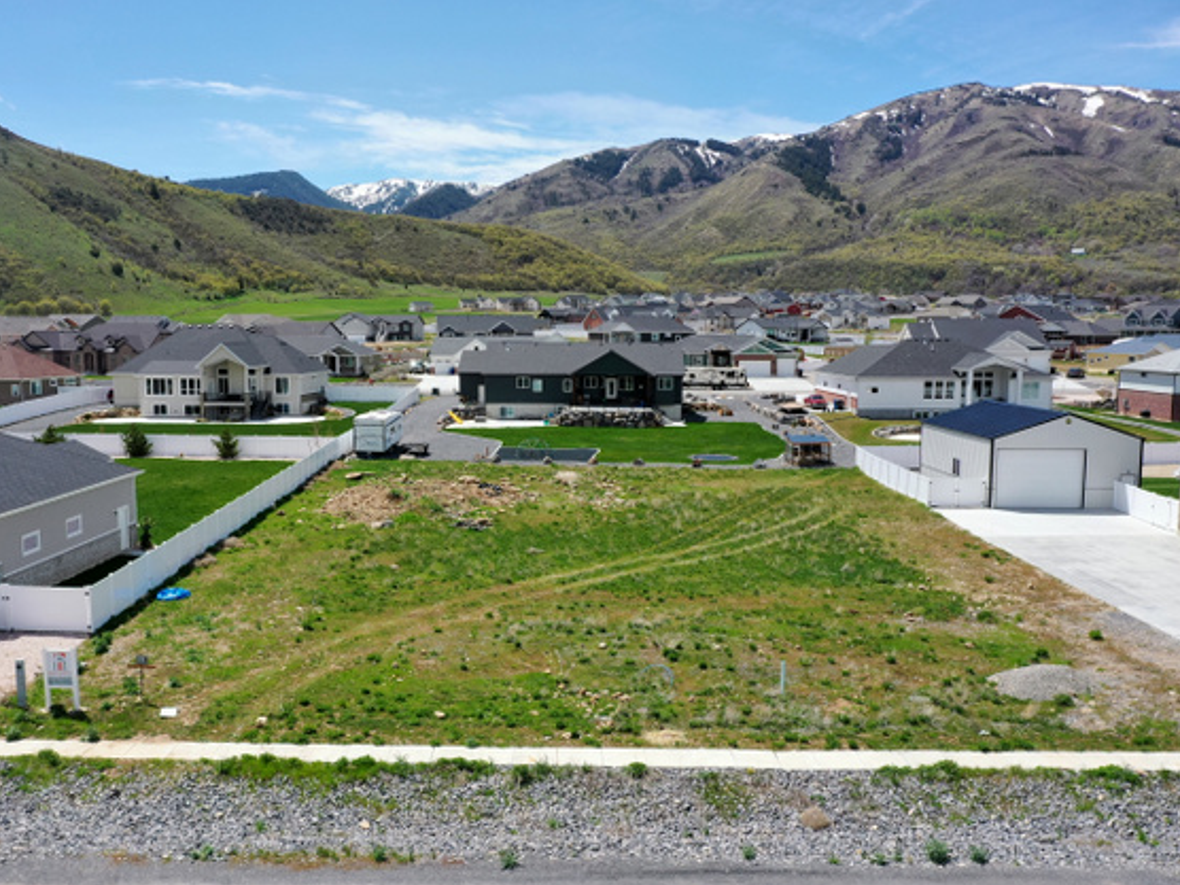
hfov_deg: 58.3
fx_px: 1057
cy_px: 451
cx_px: 539
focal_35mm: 31
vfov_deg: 45.4
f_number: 5.6
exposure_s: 1/500
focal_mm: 10.26
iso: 100
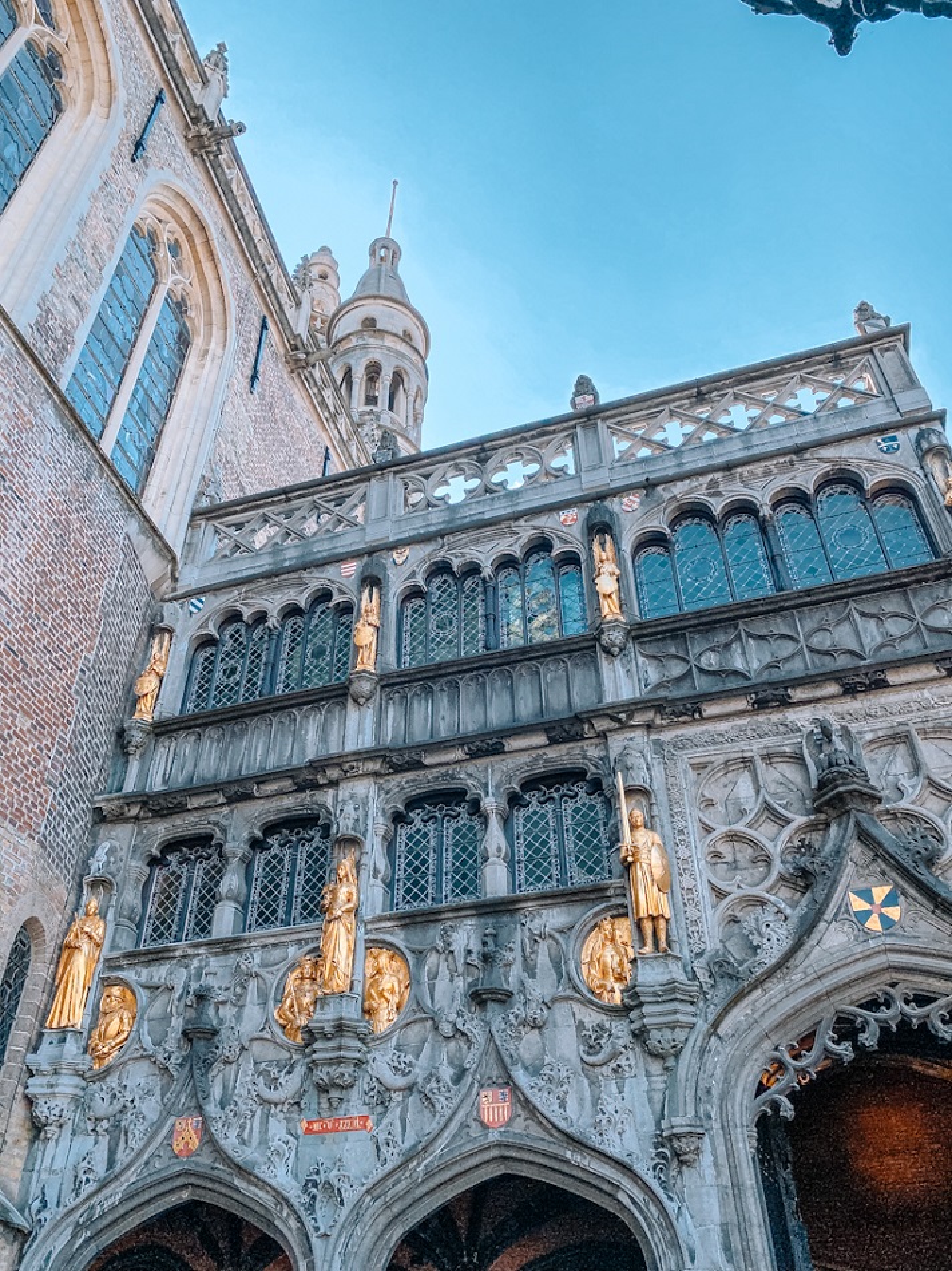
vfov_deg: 67.3
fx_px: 954
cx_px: 476
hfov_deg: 53.0
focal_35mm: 26
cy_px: 636
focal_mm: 4.25
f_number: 1.8
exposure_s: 1/1800
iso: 32
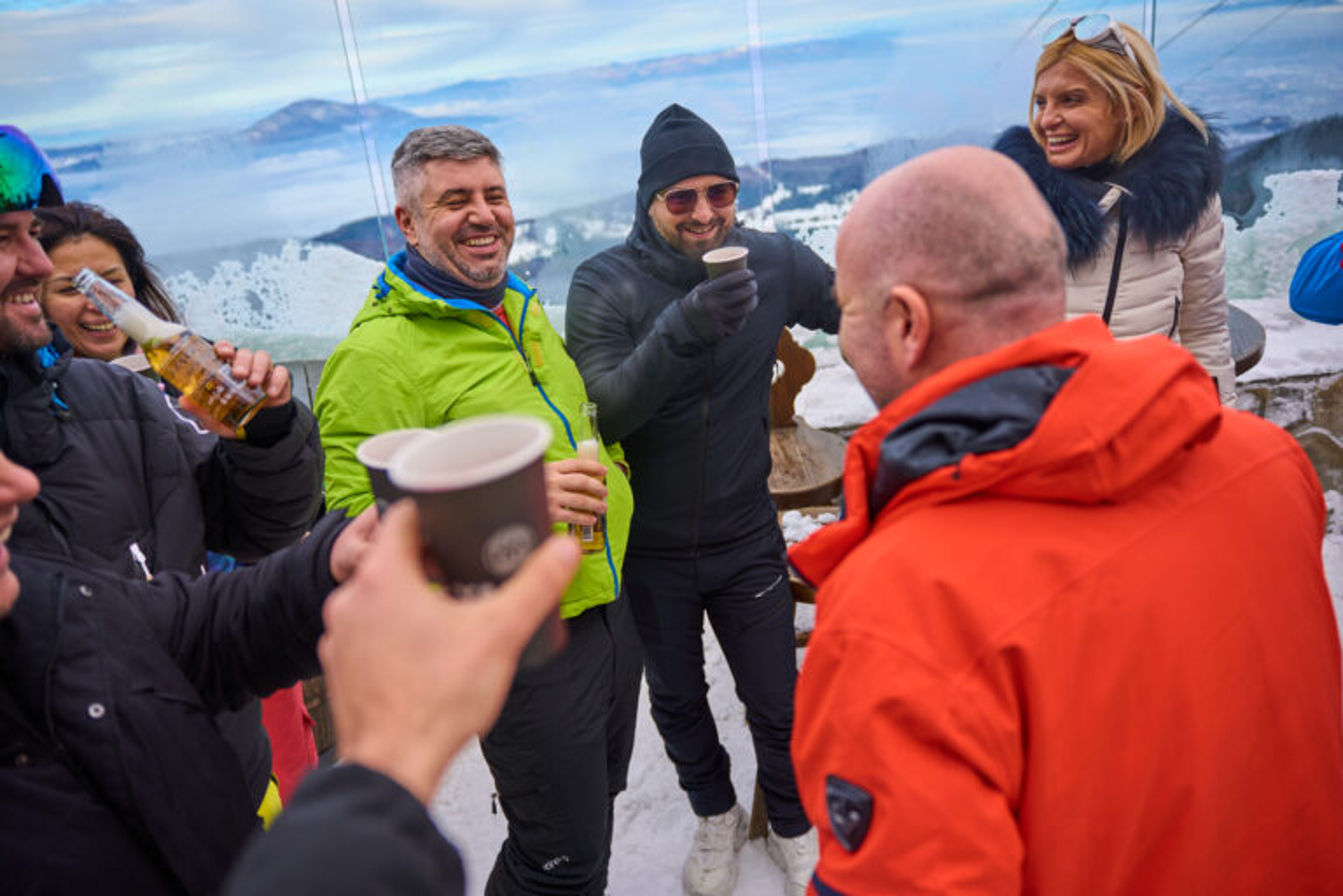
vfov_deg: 46.4
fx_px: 1044
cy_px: 448
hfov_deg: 65.5
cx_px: 672
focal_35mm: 28
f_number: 2.8
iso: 200
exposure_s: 1/1000
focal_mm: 28
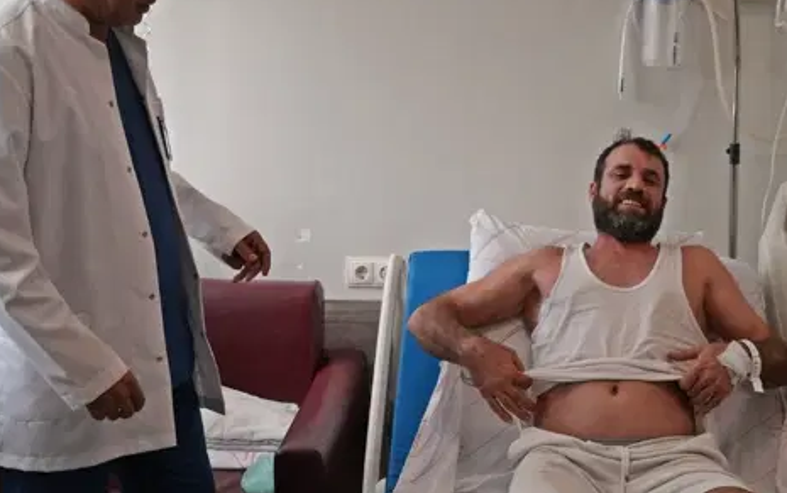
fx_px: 1159
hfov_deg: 37.0
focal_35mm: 54
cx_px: 545
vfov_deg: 24.0
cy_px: 285
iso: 4000
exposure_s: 1/1000
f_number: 4
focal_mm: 28
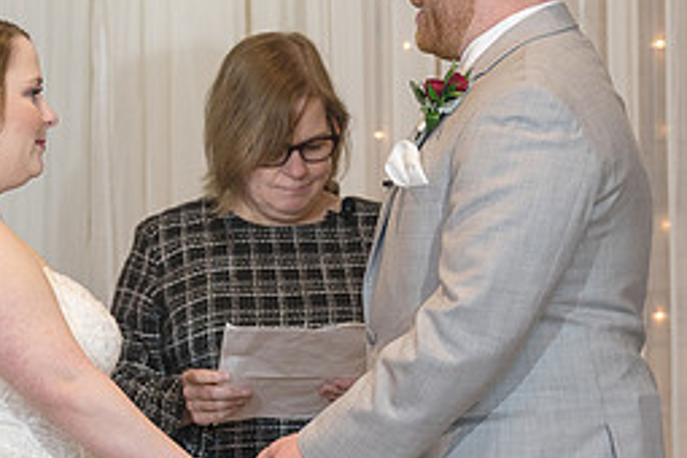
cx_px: 292
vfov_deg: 4.1
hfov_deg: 6.1
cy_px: 174
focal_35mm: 336
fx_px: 6411
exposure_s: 1/200
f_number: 4
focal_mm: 133
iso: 2000
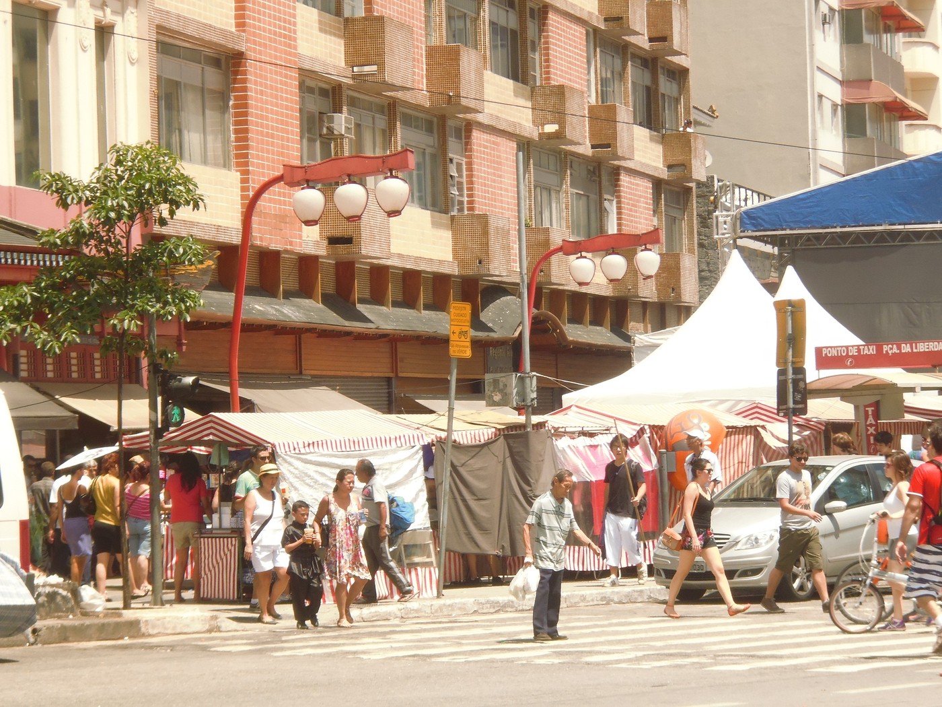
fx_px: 3266
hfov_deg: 16.4
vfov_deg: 12.3
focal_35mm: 120
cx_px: 471
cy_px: 354
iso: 100
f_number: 6.9
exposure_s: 1/160
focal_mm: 21.5
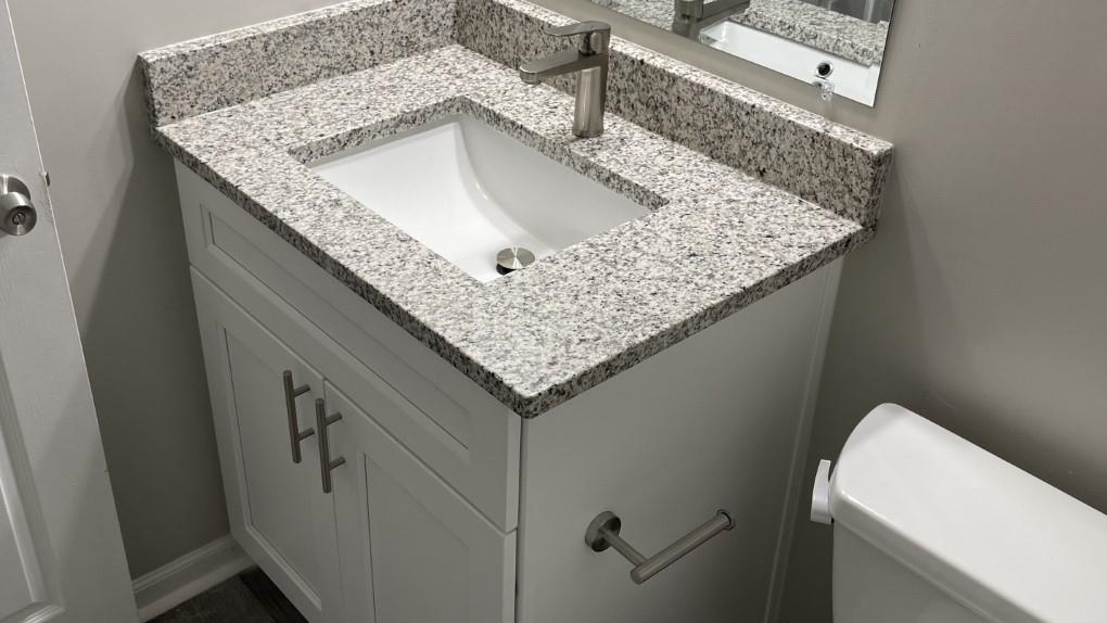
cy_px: 291
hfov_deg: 50.3
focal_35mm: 40
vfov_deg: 29.7
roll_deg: -0.2
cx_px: 478
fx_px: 1174
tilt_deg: -32.9
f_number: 1.6
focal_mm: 5.1
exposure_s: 1/60
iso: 80
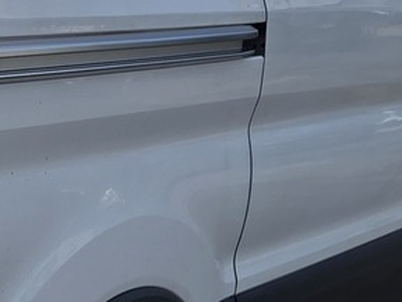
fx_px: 1486
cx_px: -156
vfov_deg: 11.5
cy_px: 13
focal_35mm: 128
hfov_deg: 14.6
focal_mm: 5.4
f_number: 1.8
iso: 40
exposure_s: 1/2921
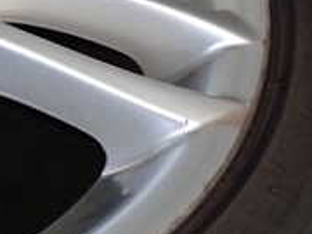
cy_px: 24
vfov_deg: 14.6
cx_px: -206
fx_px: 901
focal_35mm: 100
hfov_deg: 17.0
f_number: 2.3
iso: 500
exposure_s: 1/30
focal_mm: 5.4
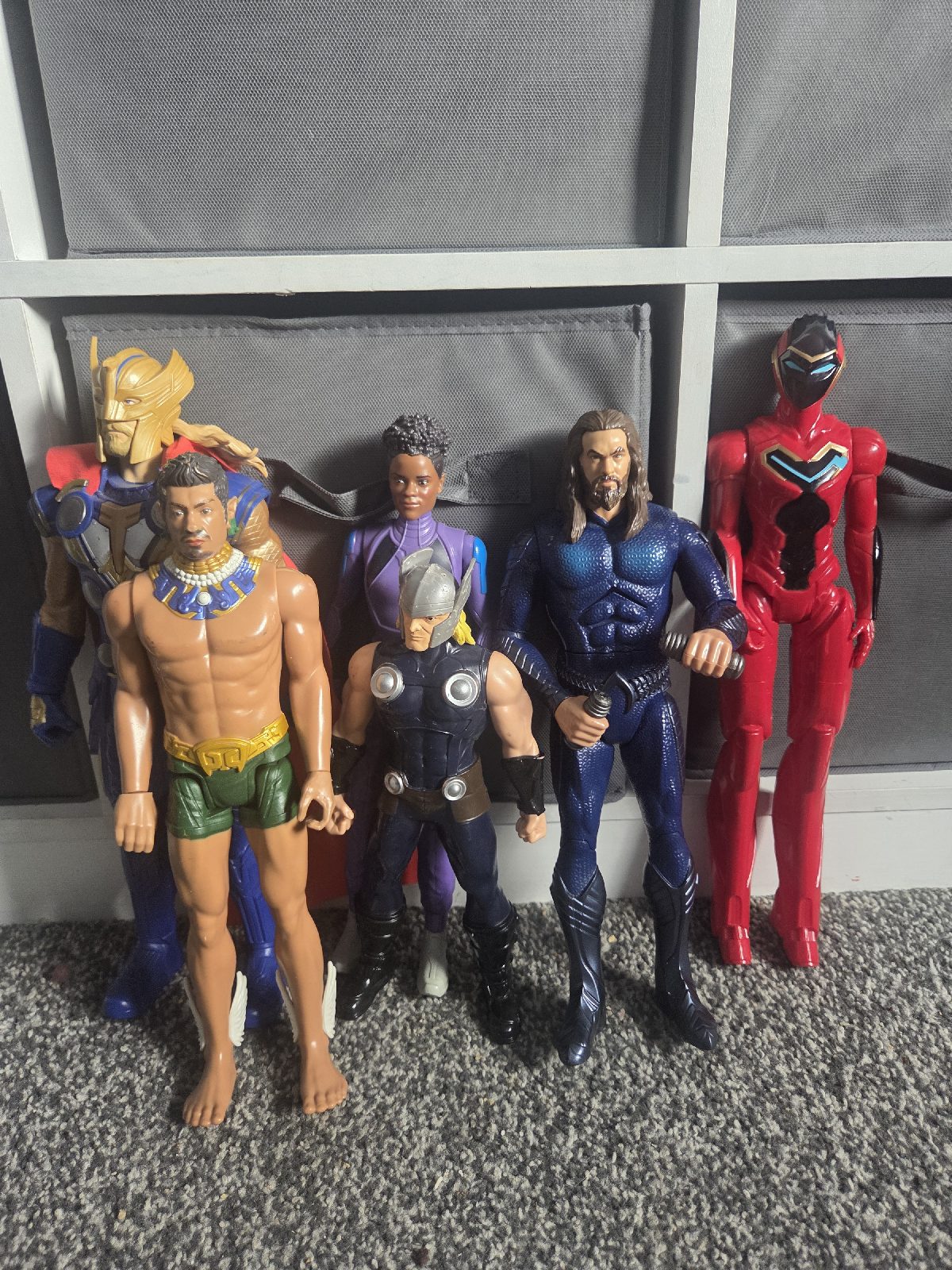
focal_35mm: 23
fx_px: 843
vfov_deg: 73.9
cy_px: 635
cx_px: 476
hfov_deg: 58.9
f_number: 1.8
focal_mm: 5.4
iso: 200
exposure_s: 1/101
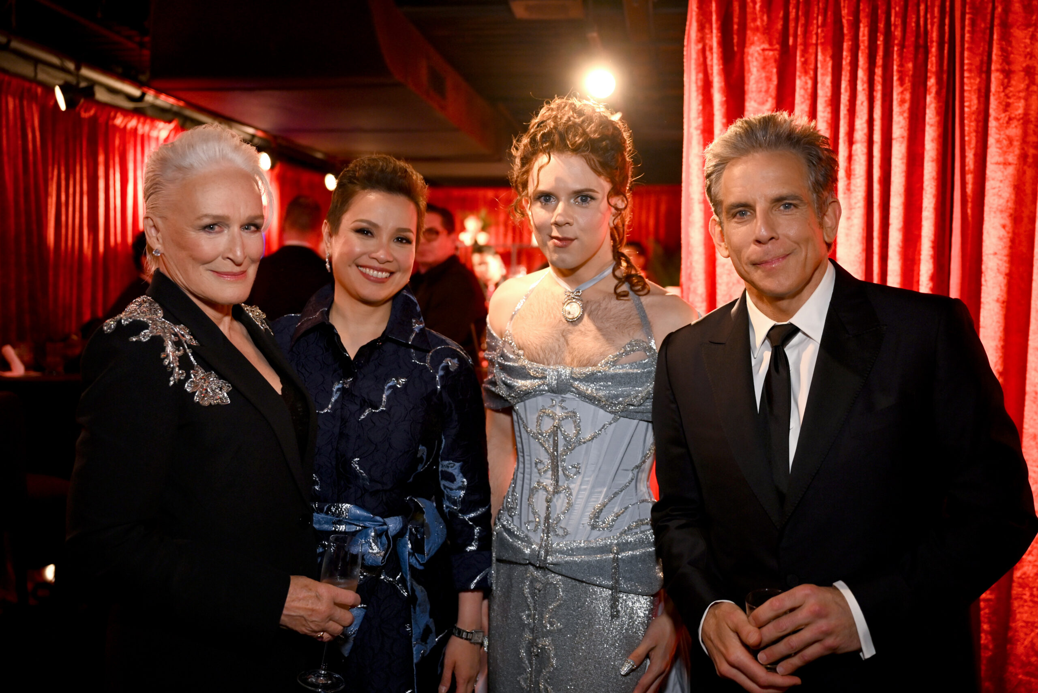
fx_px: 981
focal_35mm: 34
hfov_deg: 55.8
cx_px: 519
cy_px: 346
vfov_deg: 38.9
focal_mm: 34
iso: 1250
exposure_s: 1/125
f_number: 2.8
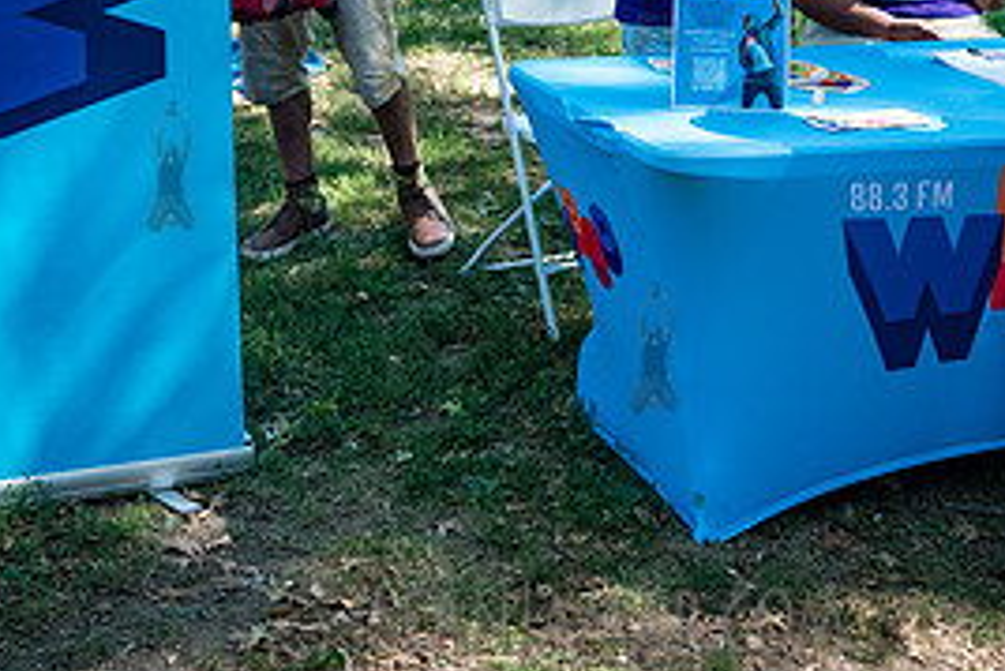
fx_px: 1871
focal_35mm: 67
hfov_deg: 29.9
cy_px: -17
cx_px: 652
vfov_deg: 19.7
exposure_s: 1/500
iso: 1250
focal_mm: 31
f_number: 4
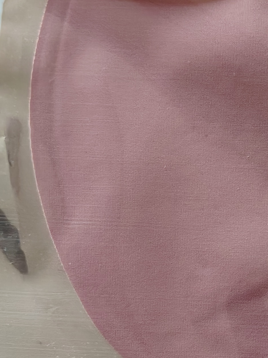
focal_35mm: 85
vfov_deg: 22.8
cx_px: 354
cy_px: 265
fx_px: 877
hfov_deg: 16.4
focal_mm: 4.84
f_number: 1.88
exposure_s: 1/100
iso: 1136
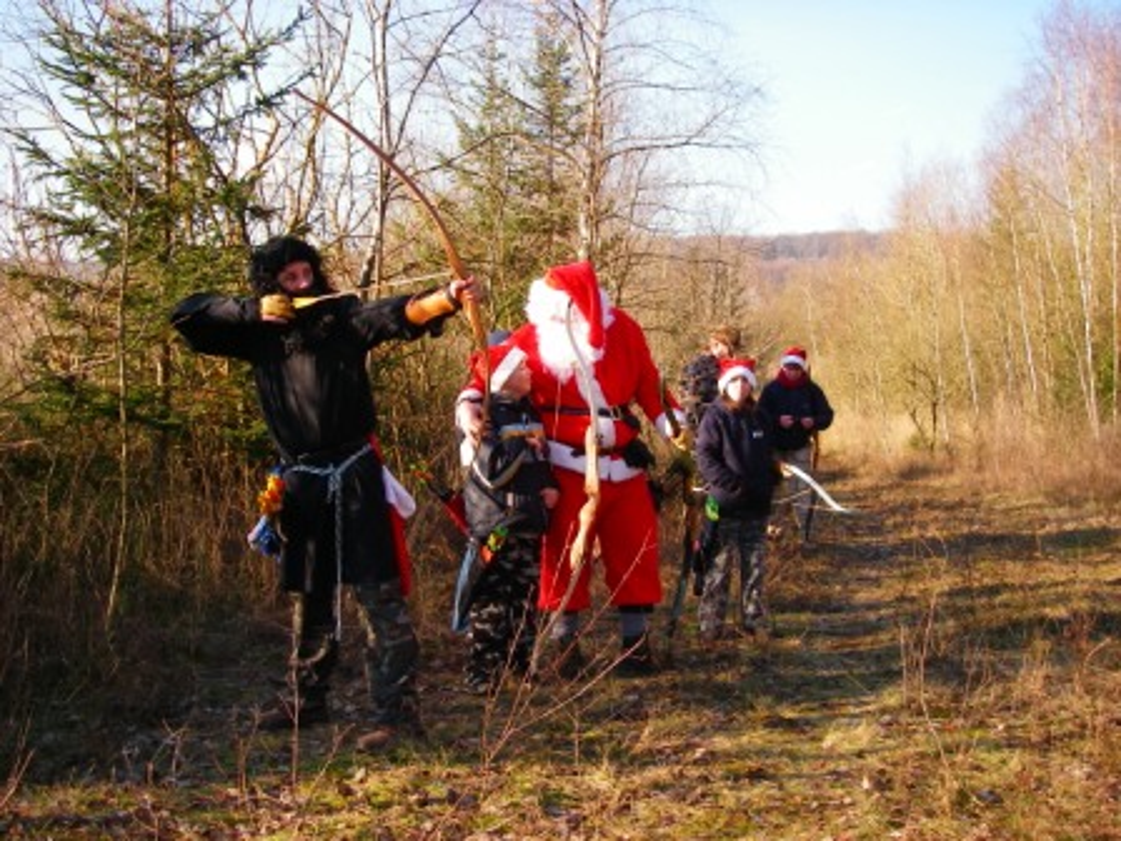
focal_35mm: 44
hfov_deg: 42.9
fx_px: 1425
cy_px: 420
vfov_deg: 32.9
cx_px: 560
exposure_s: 1/200
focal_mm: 7.3
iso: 64
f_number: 3.4
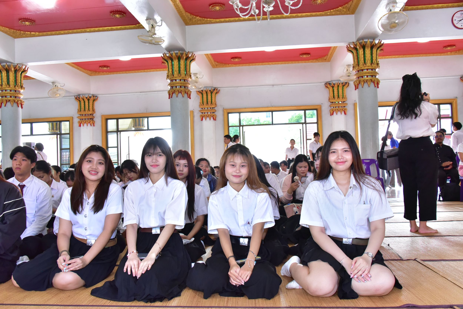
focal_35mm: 32
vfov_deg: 41.2
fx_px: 412
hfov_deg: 58.7
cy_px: 154
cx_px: 232
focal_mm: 32
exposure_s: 1/160
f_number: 6.3
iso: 5000
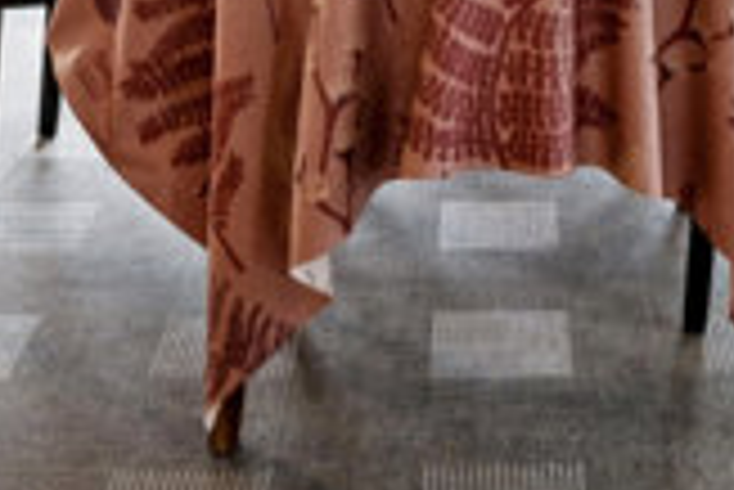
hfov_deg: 21.7
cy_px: -519
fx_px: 1898
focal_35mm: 93
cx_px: 563
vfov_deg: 12.7
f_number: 8
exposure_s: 1/2
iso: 125
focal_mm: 19
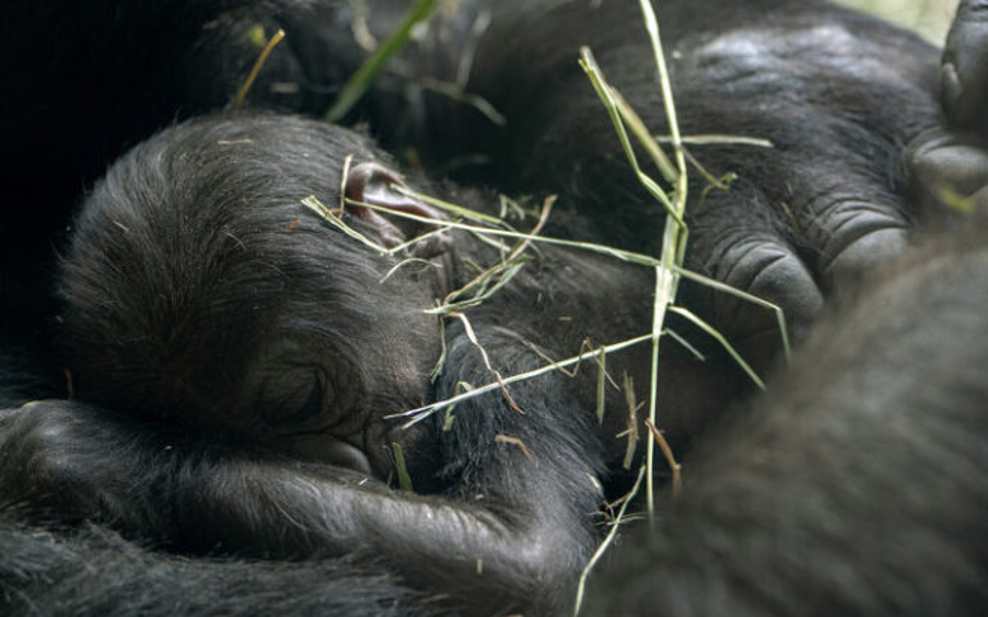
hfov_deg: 11.7
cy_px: 321
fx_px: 4820
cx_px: 470
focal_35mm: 179
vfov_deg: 7.3
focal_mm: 150
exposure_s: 1/125
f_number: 5
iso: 1600
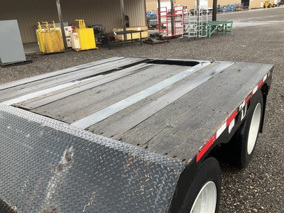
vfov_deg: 48.2
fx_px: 238
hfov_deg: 61.7
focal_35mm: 29
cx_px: 142
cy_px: 106
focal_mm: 3
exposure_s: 1/192
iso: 20
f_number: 1.8
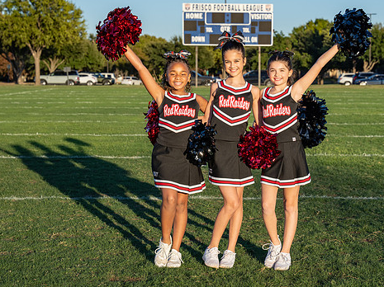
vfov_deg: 15.9
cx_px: 255
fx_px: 1031
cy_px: 124
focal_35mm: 93
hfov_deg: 21.0
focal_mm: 60.7
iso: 125
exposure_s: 1/640
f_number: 5
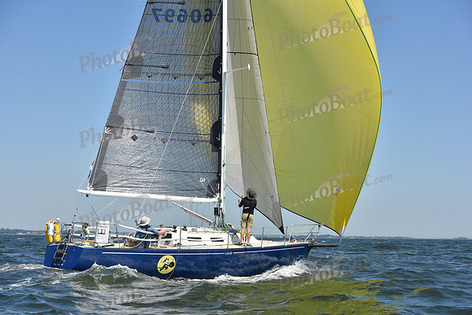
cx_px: 236
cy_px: 158
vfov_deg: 19.5
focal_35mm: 70
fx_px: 918
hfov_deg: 28.8
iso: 250
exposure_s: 1/1250
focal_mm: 70
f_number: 7.1
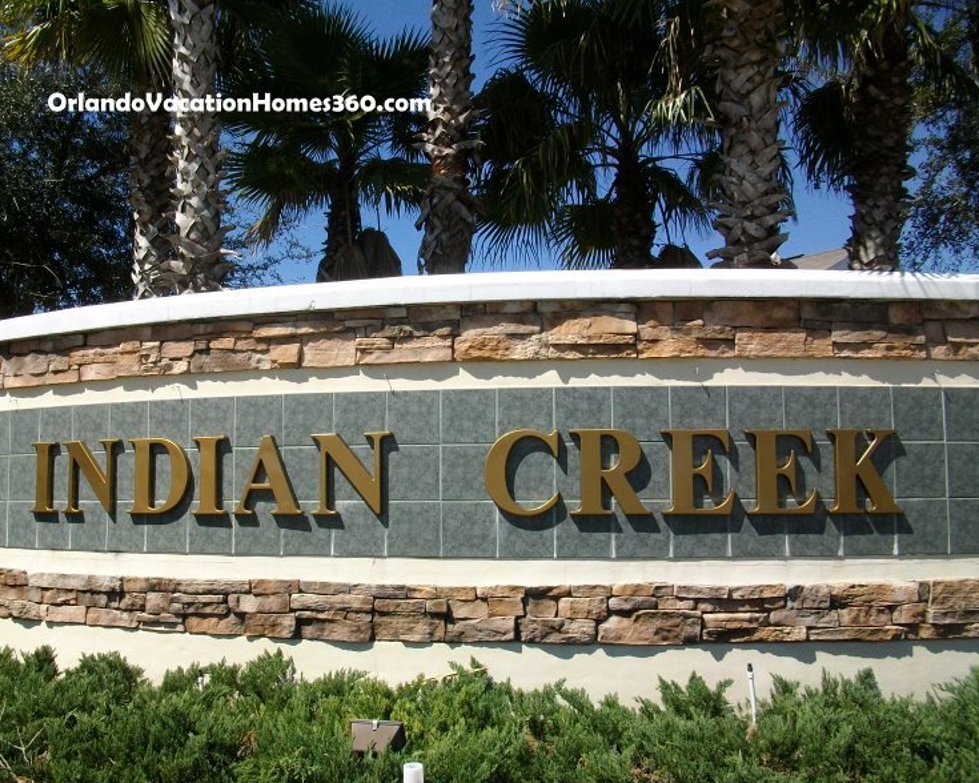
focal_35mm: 34
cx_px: 454
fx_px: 985
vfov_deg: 43.4
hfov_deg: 52.8
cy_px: 398
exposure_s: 1/434
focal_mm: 5.7
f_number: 5.5
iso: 80
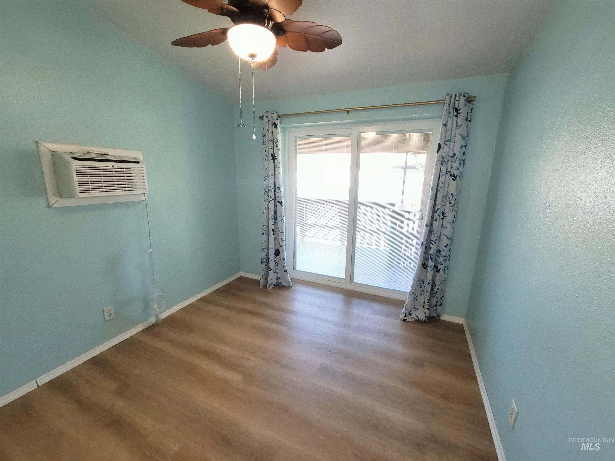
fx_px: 231
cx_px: 308
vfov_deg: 89.9
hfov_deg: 106.2
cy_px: 230
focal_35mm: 13
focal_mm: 2.2
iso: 200
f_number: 2.2
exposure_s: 1/60
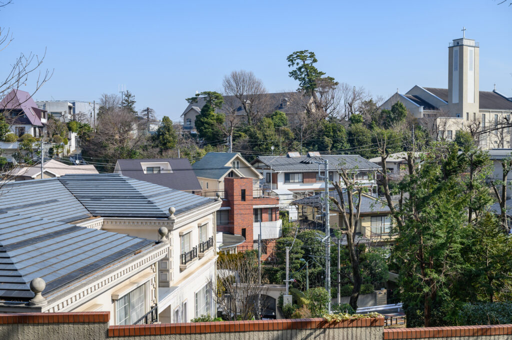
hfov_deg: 47.4
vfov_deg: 32.6
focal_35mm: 41
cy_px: 170
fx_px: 583
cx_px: 256
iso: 100
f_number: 8
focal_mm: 41
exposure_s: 1/320
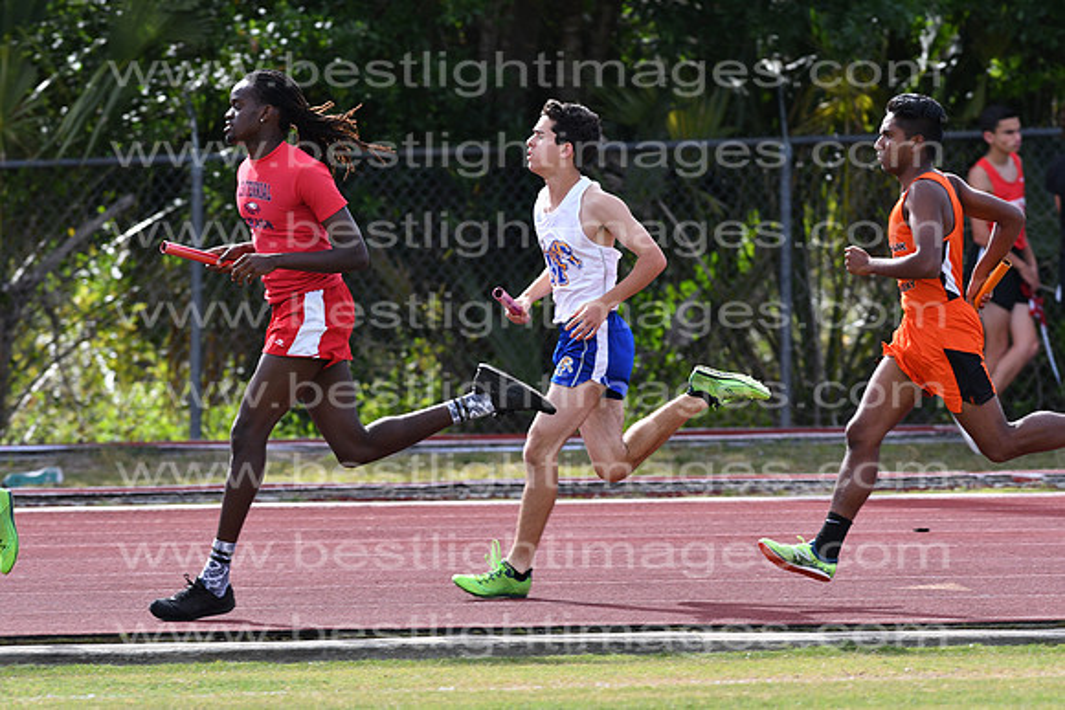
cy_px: 355
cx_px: 532
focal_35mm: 450
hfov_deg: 4.6
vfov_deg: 3.1
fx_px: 13315
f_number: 5.6
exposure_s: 1/1250
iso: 400
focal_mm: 300
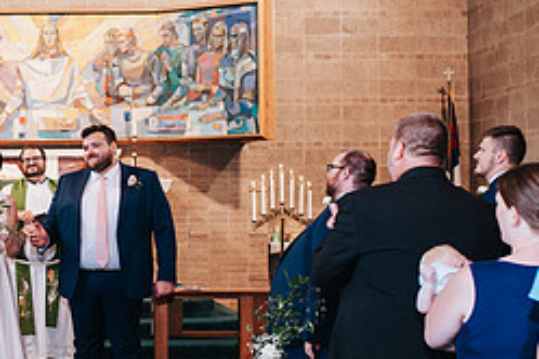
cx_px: 27
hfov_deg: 23.4
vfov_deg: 16.2
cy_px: 215
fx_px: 1258
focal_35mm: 84
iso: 900
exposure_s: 1/125
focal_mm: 35
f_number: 3.2
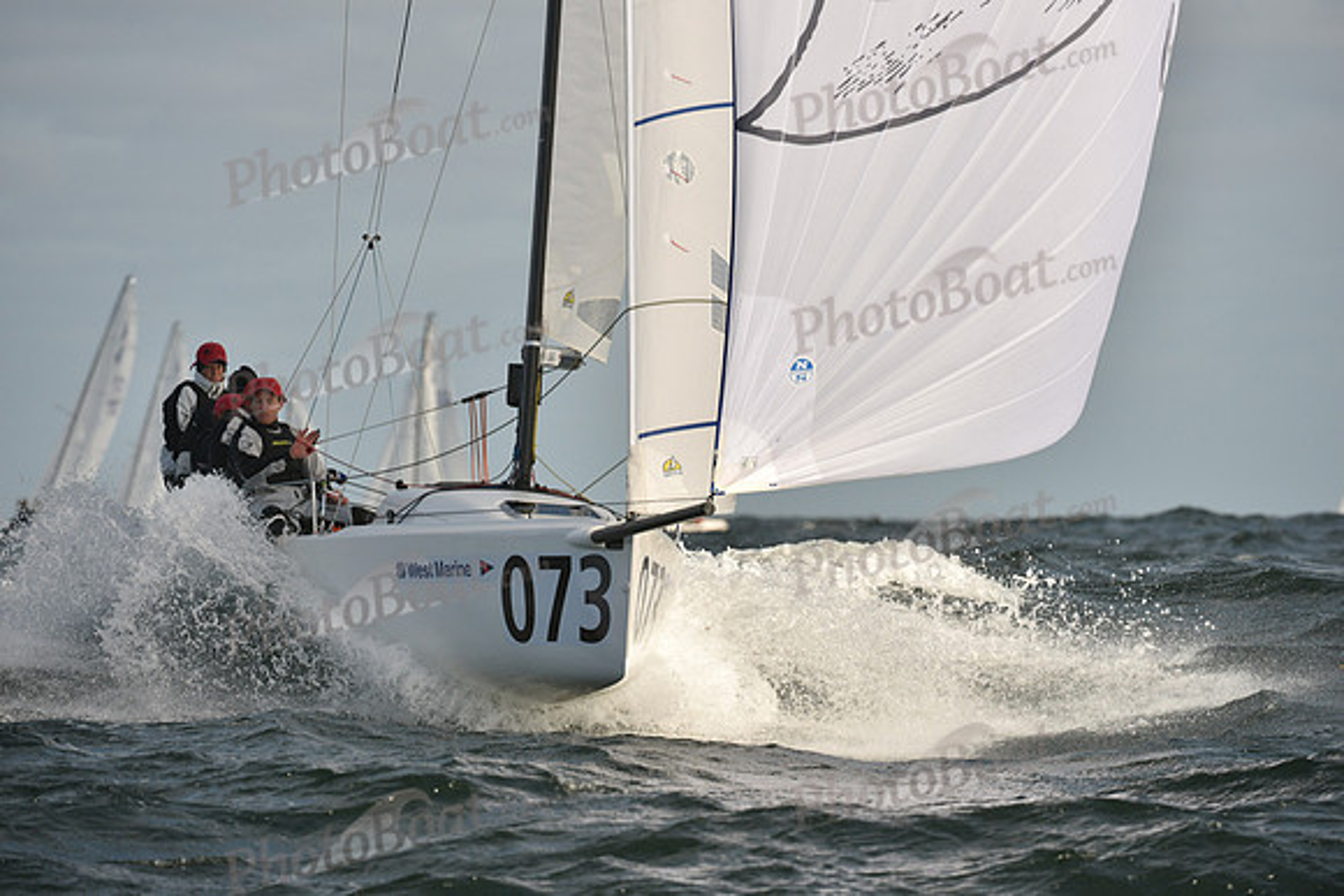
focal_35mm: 350
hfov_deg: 5.9
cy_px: 448
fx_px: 13069
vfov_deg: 3.9
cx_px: 672
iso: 320
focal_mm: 350
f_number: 7.1
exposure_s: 1/1600
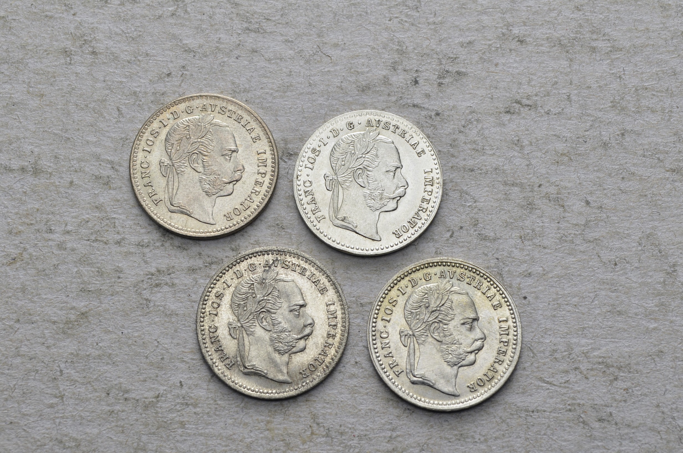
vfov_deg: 16.5
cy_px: 226
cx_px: 342
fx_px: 1562
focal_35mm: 82
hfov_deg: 24.7
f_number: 14
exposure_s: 1/250
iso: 400
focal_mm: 55
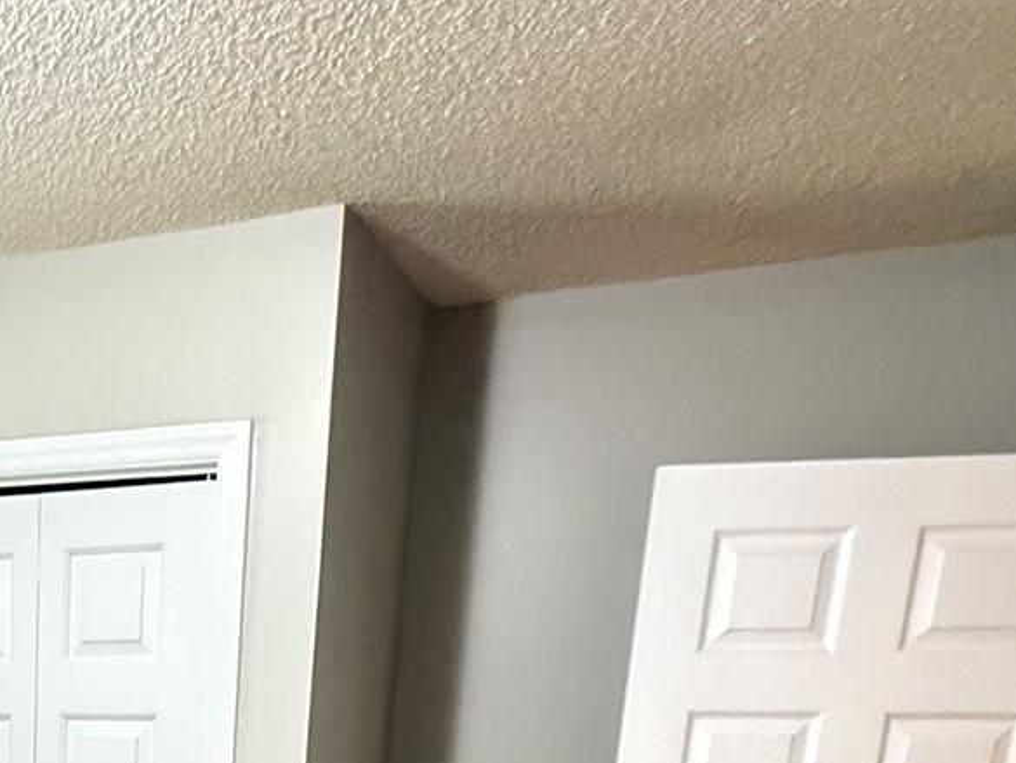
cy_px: 1137
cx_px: -42
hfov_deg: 34.7
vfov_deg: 23.7
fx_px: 1438
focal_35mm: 49
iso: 800
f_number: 2.2
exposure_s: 1/60
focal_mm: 2.22
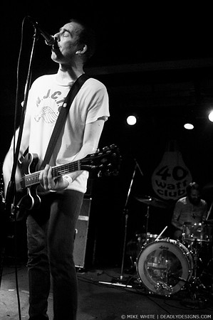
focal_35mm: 30
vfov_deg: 62.0
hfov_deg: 43.5
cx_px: 106
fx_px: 267
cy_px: 160
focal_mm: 20
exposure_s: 1/30
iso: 800
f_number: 2.8
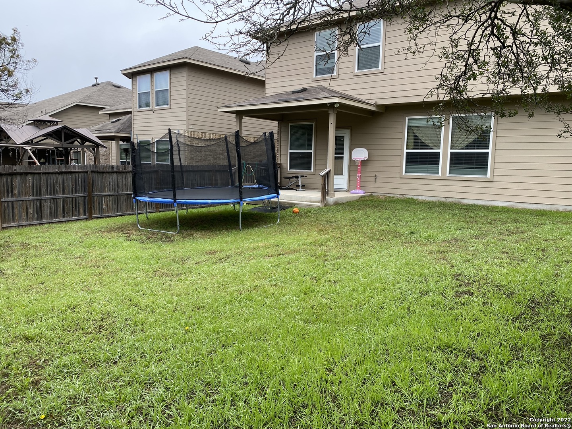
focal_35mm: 26
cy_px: 214
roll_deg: -1.8
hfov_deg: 67.3
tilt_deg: -6.5
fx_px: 430
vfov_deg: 53.1
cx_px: 286
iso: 32
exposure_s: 1/296
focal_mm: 4.25
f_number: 1.8
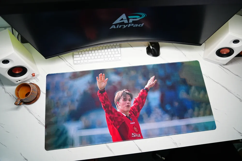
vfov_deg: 53.1
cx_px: 121
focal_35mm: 24
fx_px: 161
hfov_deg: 73.7
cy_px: 80
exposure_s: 1/100
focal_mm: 24
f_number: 4
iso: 640
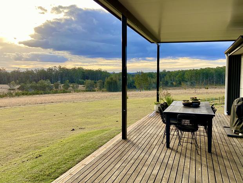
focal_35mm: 26
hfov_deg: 67.2
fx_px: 183
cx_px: 122
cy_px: 92
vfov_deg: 53.2
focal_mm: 4.25
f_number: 1.8
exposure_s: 1/353
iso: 32
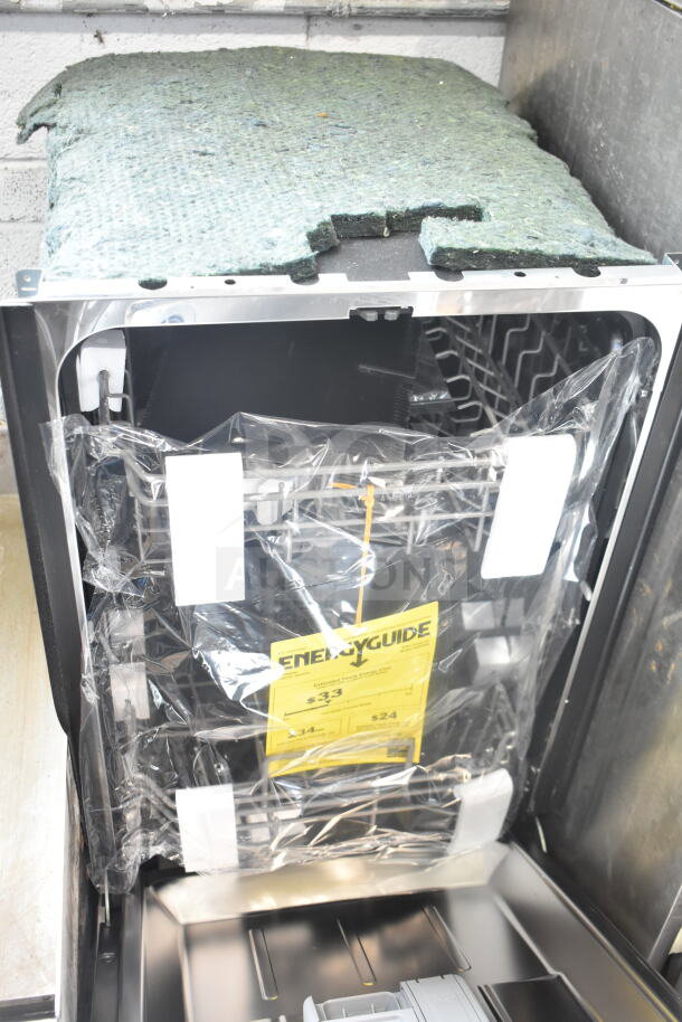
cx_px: 341
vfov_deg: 51.3
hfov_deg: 35.5
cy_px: 511
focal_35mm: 38
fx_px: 1065
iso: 1600
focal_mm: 25
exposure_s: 1/80
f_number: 4.5
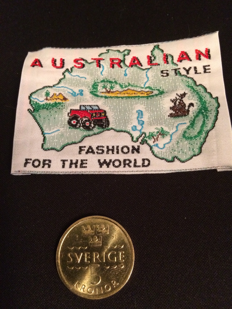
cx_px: 116
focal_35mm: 29
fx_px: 259
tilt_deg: -71.1
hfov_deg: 48.2
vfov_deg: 61.7
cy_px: 154
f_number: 2.2
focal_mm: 4.15
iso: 400
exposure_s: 1/17
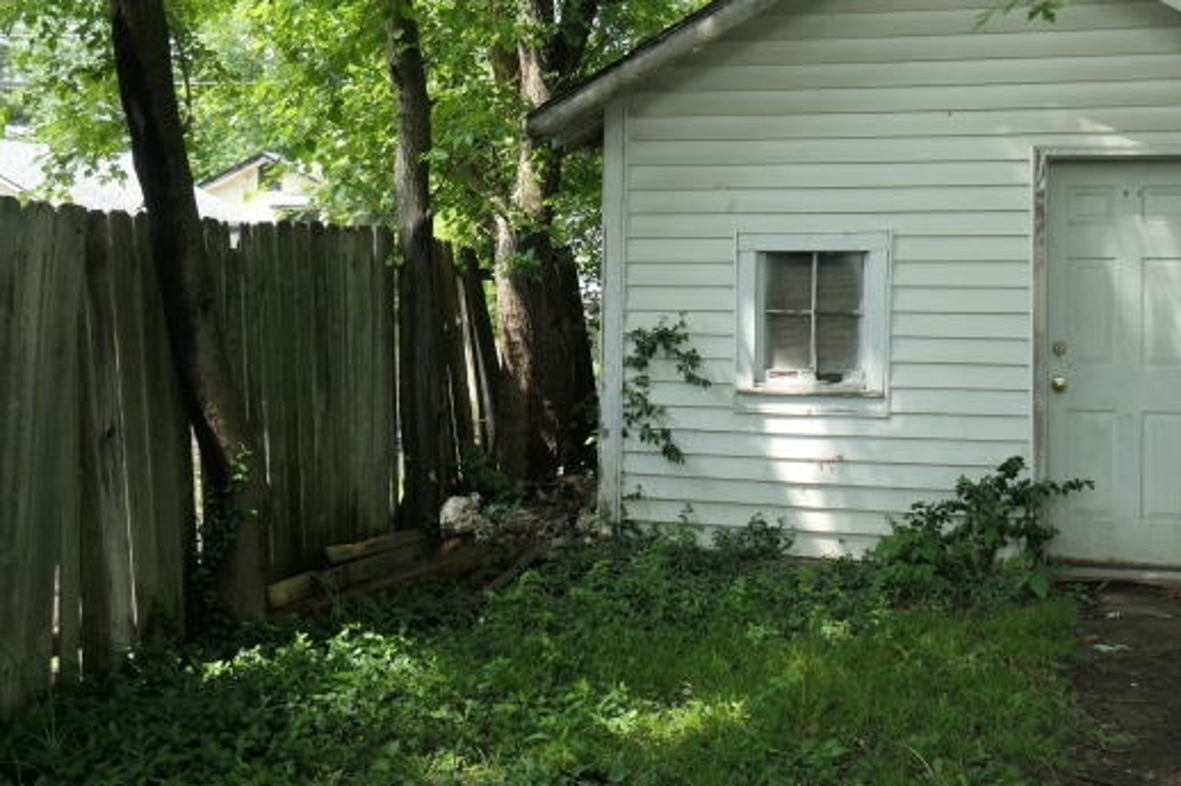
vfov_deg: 31.6
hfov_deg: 46.3
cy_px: 260
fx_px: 1377
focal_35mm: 42
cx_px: 673
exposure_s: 1/400
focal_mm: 10.8
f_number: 3.5
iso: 200
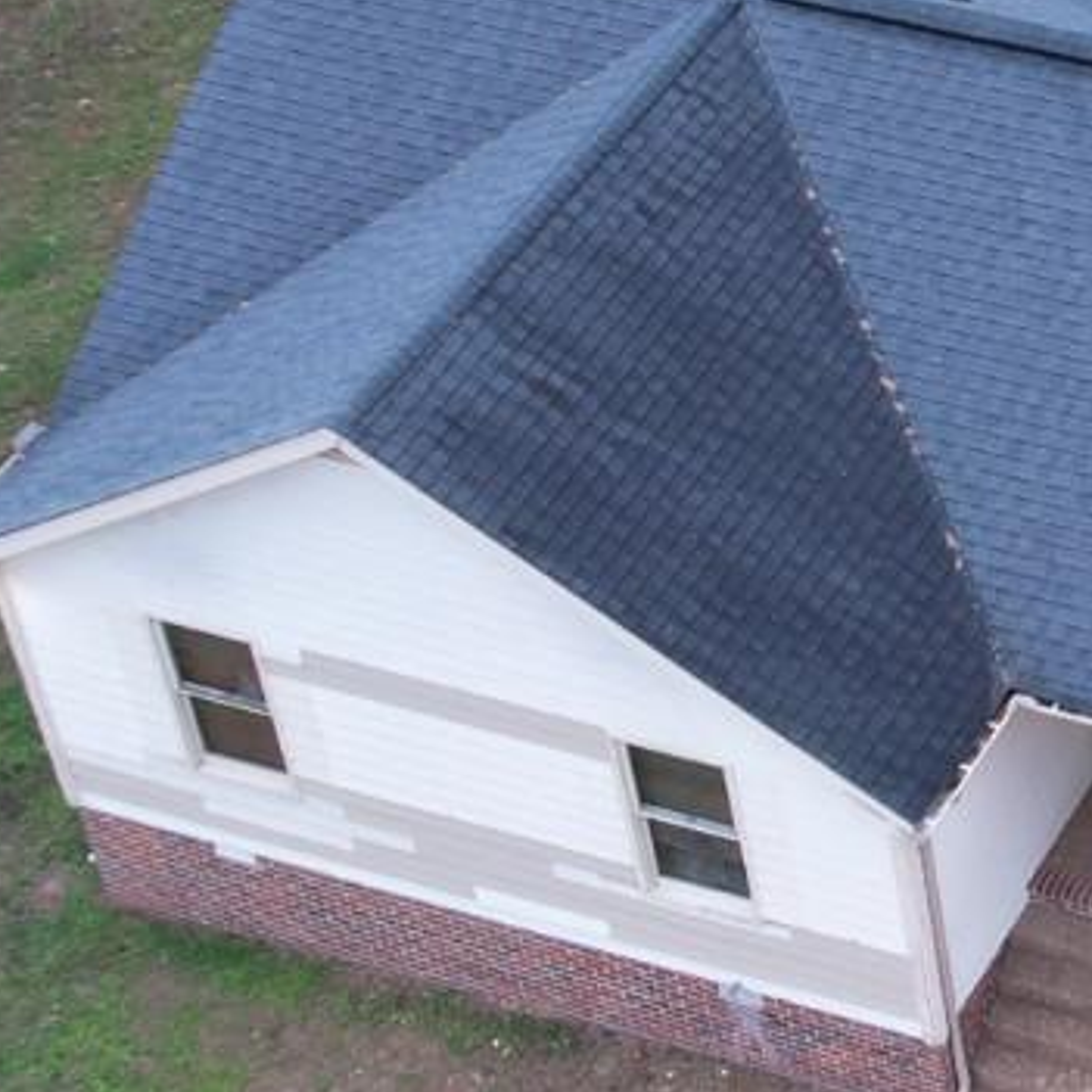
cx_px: 1643
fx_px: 3890
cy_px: 409
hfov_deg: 14.8
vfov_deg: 16.0
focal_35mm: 109
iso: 100
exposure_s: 1/15
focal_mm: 8.38
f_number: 2.8
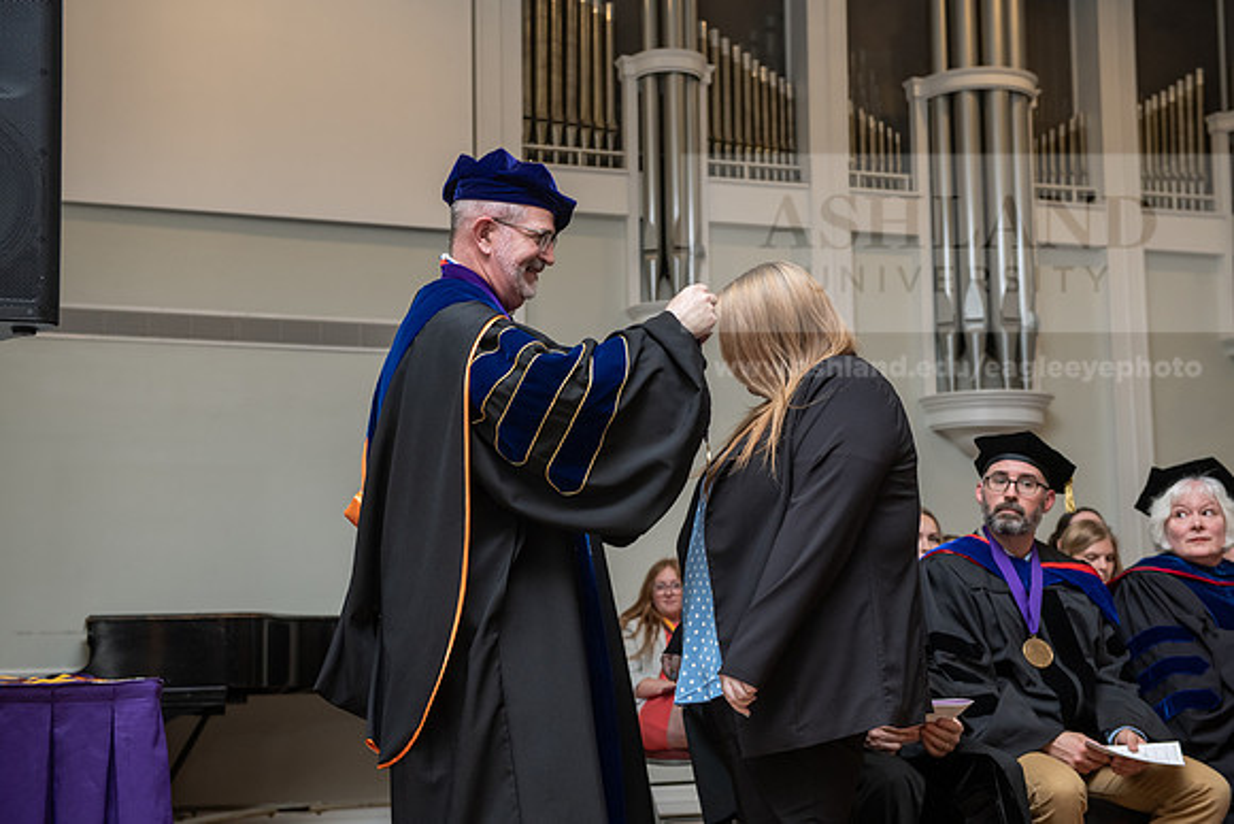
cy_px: 412
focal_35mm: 55
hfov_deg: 36.2
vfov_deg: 24.6
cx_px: 617
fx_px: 1886
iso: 1250
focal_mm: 55
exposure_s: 1/200
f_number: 4.5
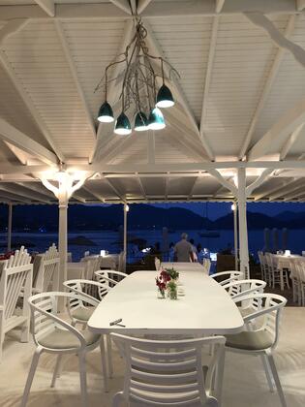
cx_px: 152
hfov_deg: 49.7
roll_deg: +0.4
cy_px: 204
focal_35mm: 28
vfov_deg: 63.4
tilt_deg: +4.8
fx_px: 329
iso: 100
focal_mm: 3.99
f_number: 1.8
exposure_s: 1/17
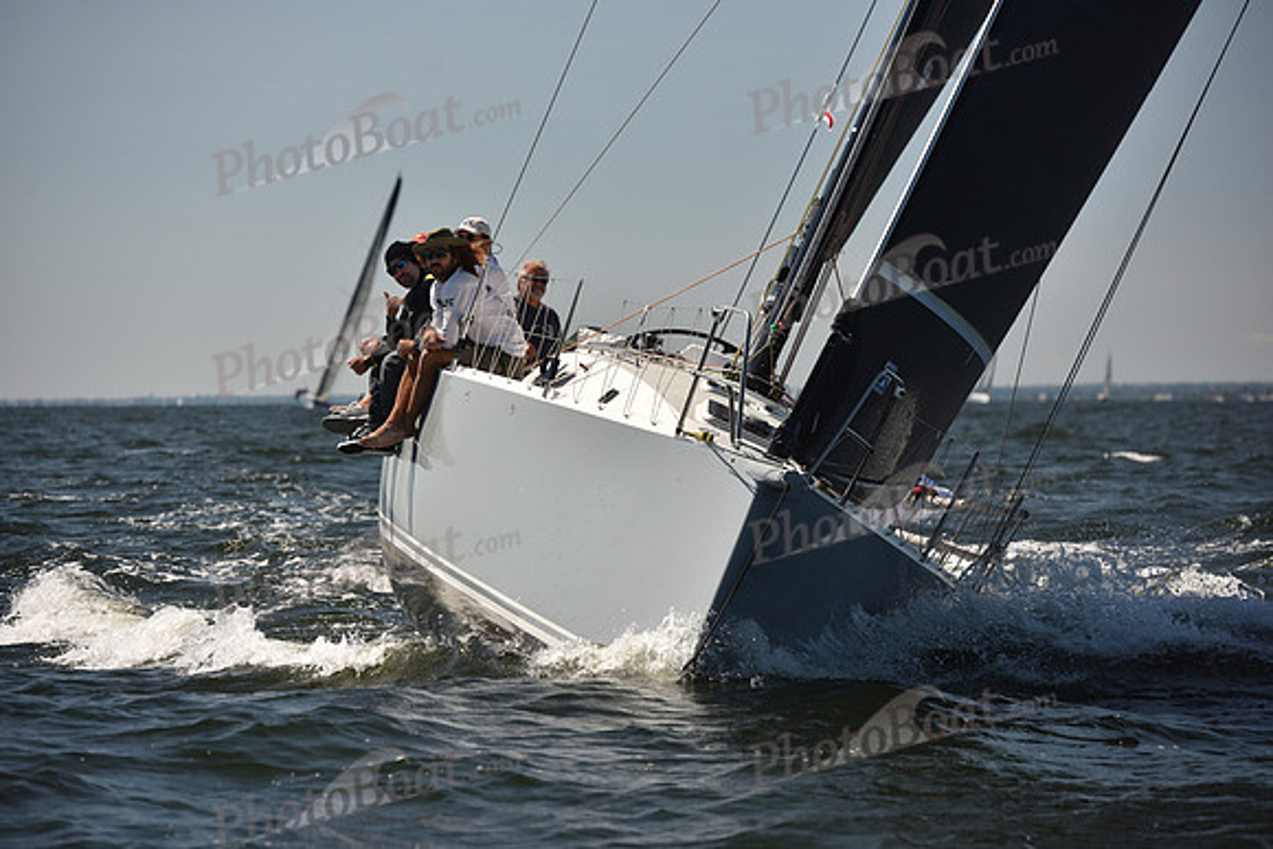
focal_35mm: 155
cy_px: 424
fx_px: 5482
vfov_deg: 8.9
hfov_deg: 13.2
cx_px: 636
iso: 250
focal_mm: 155
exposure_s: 1/1000
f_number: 5
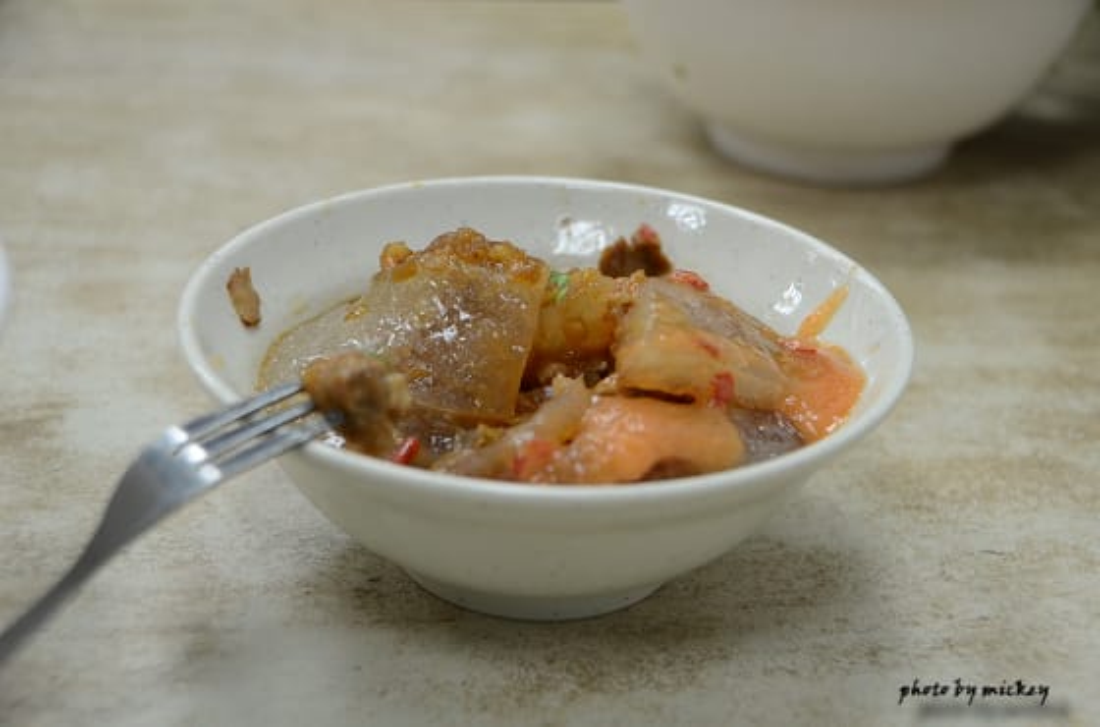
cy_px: 364
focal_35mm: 69
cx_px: 550
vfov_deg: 19.6
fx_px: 2102
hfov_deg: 29.3
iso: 400
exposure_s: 1/60
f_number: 4.5
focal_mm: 46
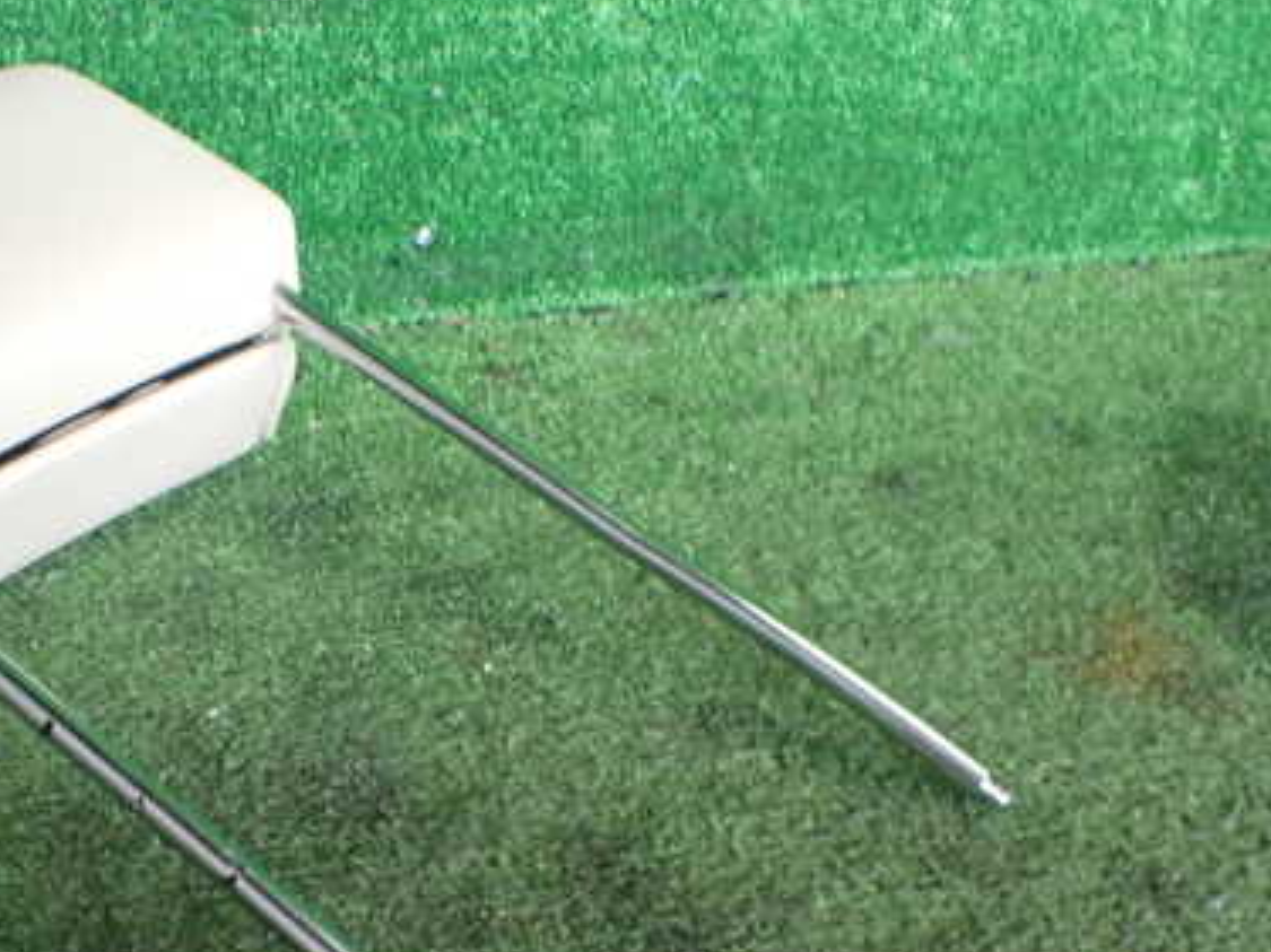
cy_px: 654
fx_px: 1762
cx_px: 308
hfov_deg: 38.6
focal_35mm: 48
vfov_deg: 30.0
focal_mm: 5.4
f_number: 2.3
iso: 500
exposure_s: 1/125
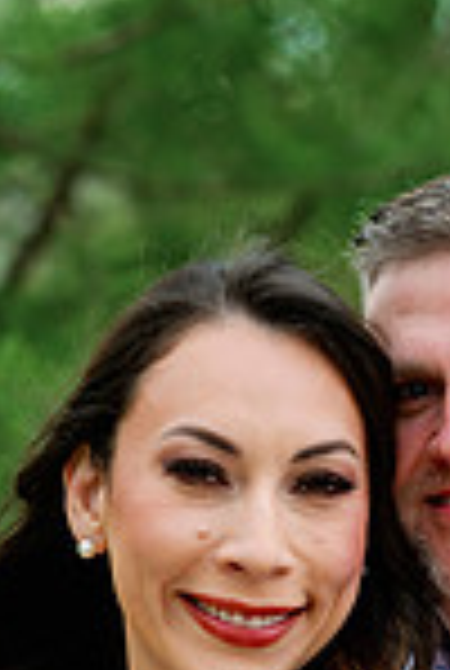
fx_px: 4777
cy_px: 922
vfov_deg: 7.9
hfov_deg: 5.4
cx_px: 405
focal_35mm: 256
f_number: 2.8
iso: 100
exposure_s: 1/500
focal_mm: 85
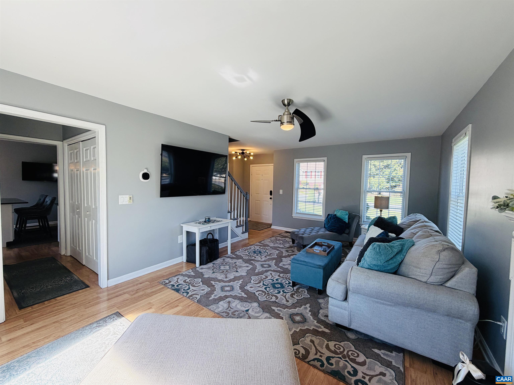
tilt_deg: -2.7
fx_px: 208
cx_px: 257
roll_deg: -0.9
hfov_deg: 102.1
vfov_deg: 85.7
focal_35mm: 14
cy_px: 192
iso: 64
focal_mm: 2.22
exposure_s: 1/121
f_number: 2.2
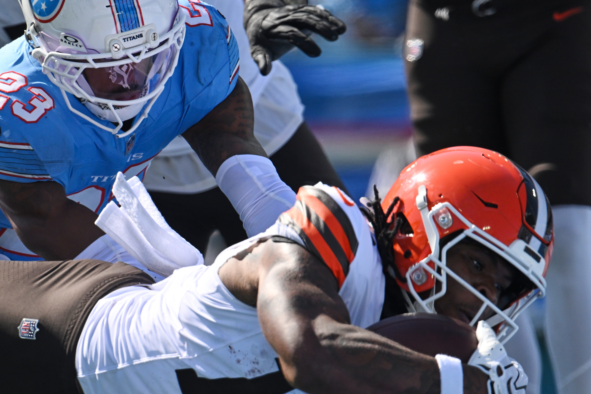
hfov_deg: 2.4
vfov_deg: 1.6
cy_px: 261
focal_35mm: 849
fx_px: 13936
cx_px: 180
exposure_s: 1/3200
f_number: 6.3
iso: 800
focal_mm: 560
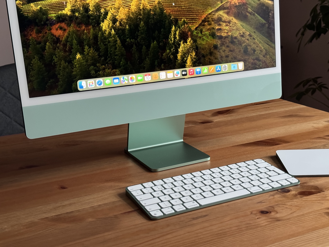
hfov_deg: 39.7
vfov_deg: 30.3
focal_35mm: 48
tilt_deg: -16.2
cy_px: 124
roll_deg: +1.2
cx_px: 164
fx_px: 456
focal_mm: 6.86
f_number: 1.78
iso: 640
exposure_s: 1/30
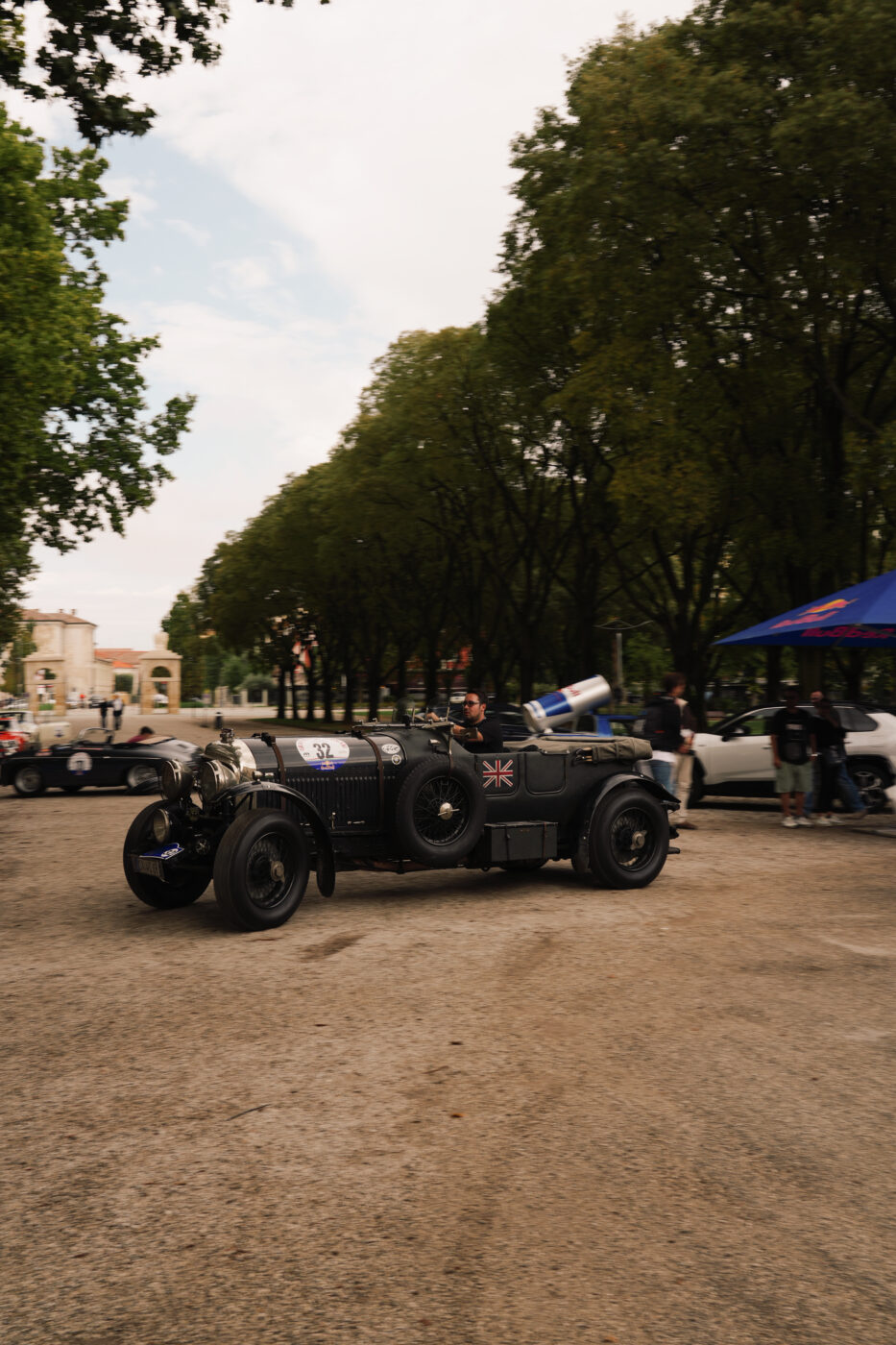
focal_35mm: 34
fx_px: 1270
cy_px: 672
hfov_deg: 38.9
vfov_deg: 55.8
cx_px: 448
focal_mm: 34
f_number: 9
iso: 100
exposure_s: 1/40
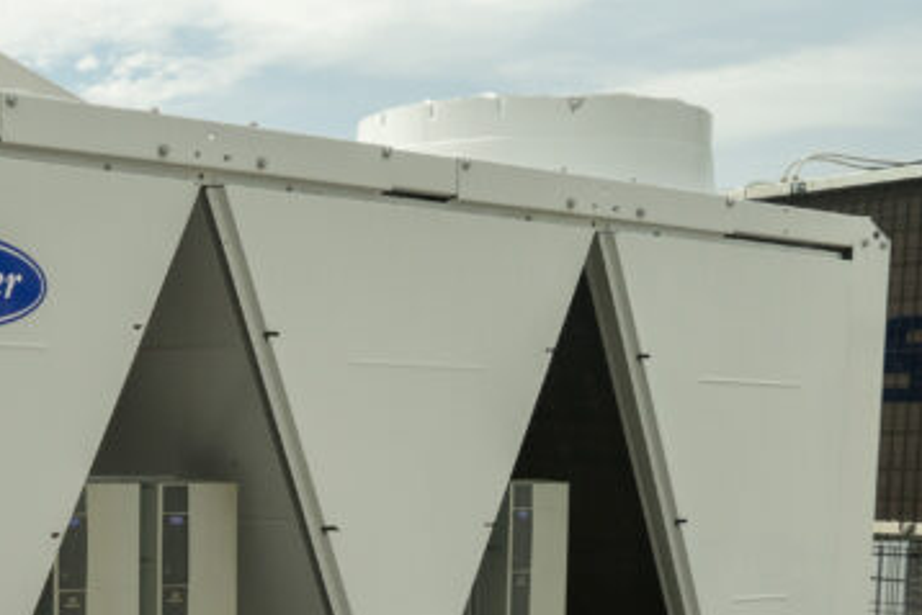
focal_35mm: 83
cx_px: -85
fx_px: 2126
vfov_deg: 16.0
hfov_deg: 23.1
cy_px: 670
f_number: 6.3
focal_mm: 29
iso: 640
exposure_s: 1/1600
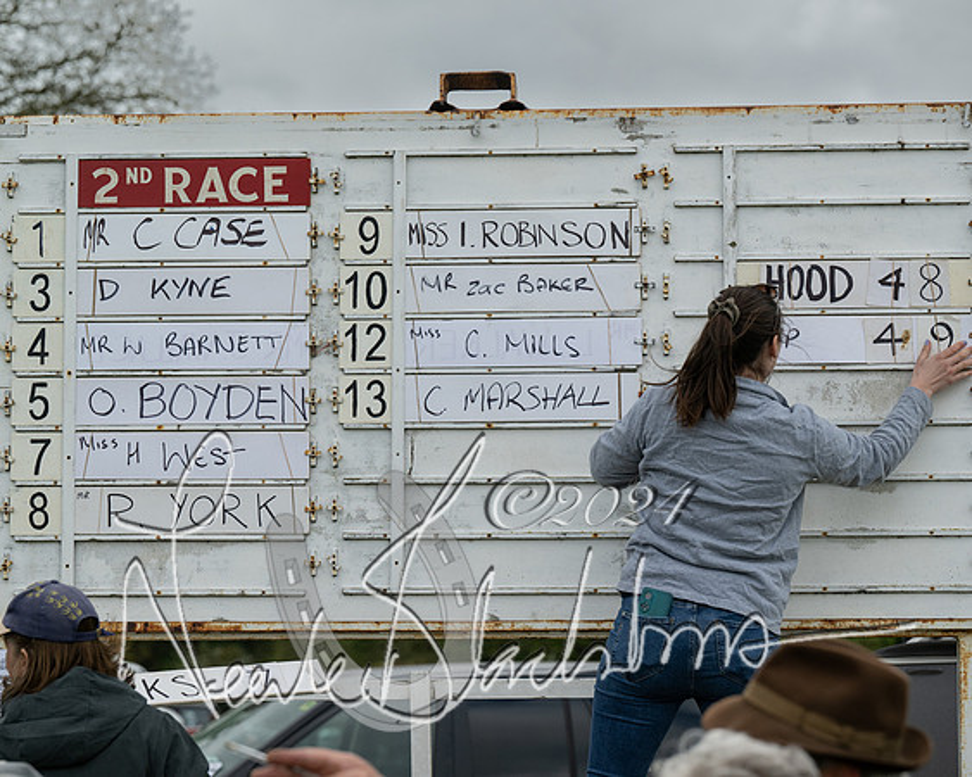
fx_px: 3401
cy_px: 388
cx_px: 486
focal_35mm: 118
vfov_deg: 13.0
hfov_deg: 16.3
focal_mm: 105
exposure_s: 1/2000
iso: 400
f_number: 5
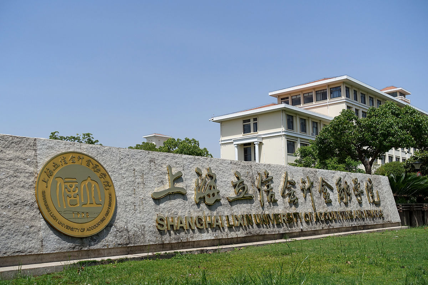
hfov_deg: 48.5
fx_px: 476
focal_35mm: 40
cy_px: 142
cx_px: 214
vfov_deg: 33.4
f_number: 4
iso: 125
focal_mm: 14.5
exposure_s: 1/200
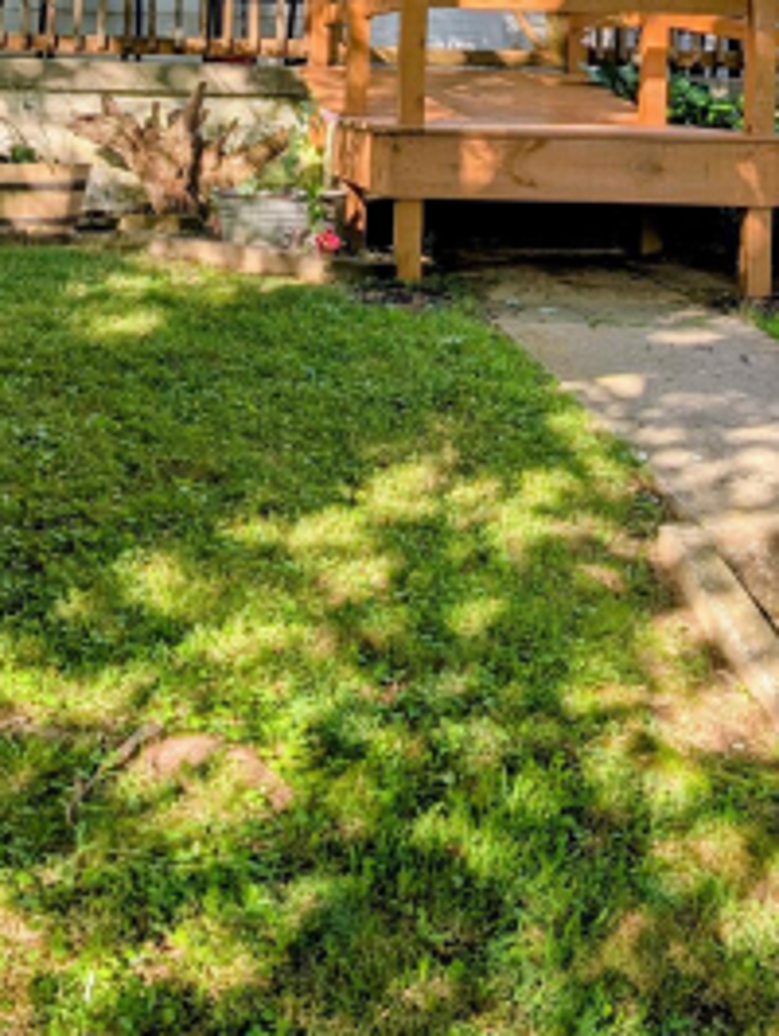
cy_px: 70
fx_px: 1797
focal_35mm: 60
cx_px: 226
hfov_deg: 24.3
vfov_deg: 30.5
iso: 19
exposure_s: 1/402
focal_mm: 6.9
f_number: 1.68
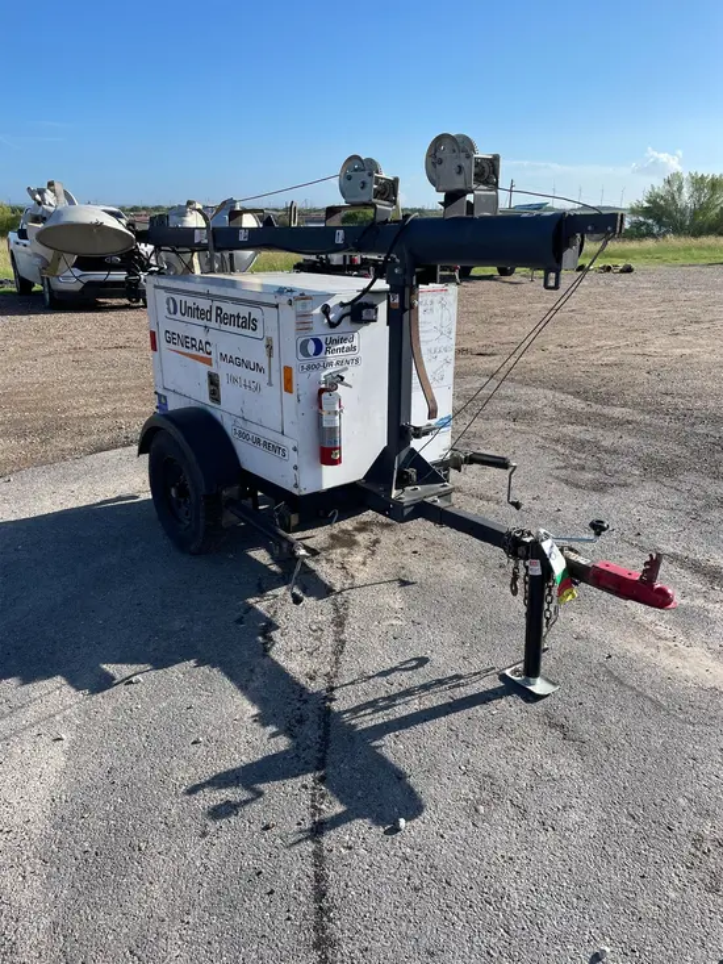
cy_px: 482
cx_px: 362
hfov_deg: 53.1
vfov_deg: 67.3
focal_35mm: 26
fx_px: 724
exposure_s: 1/3731
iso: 50
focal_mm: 4.2
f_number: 1.6
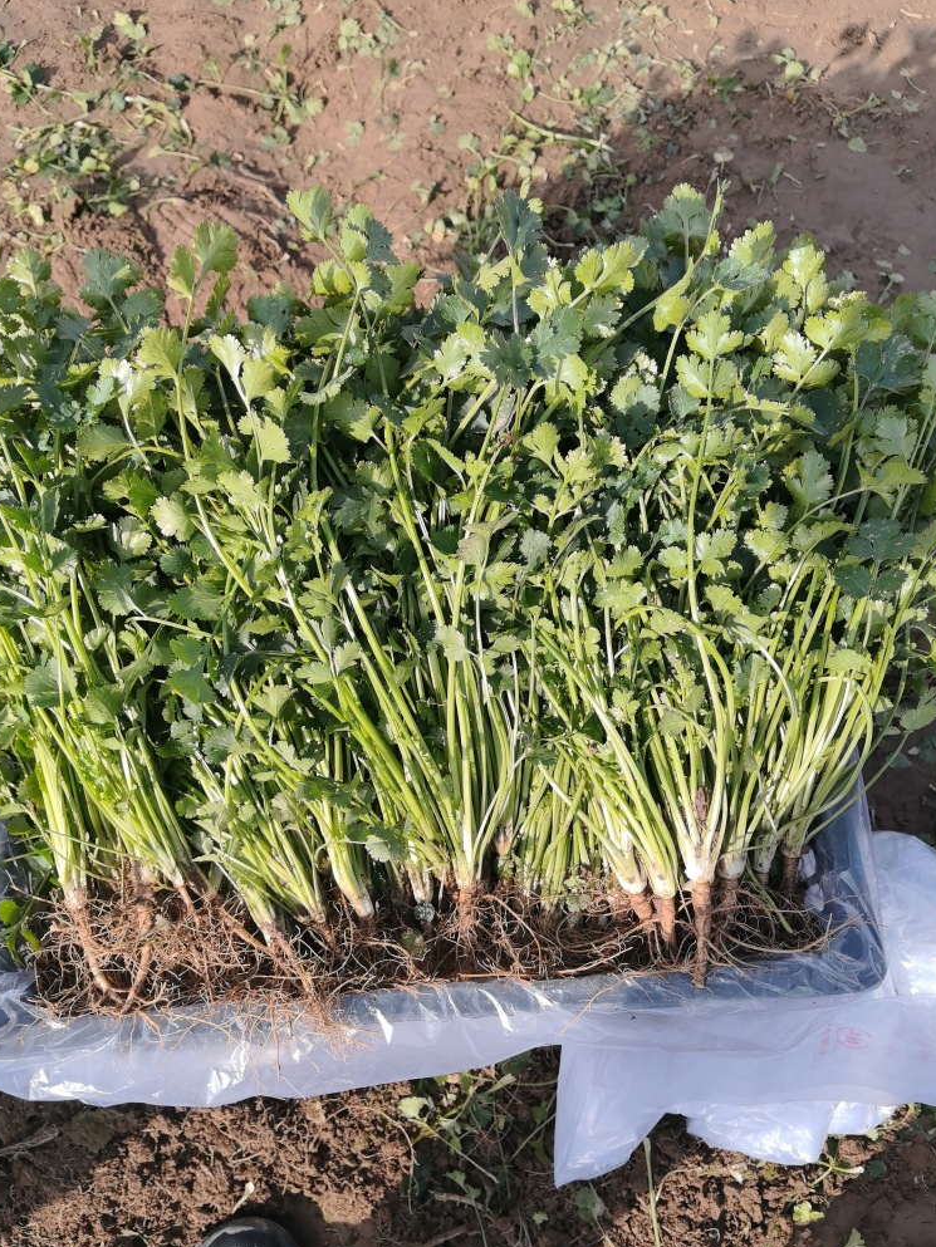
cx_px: 446
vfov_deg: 61.6
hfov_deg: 48.2
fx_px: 1045
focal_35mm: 29
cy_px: 647
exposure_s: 1/2037
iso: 50
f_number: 1.9
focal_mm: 5.52
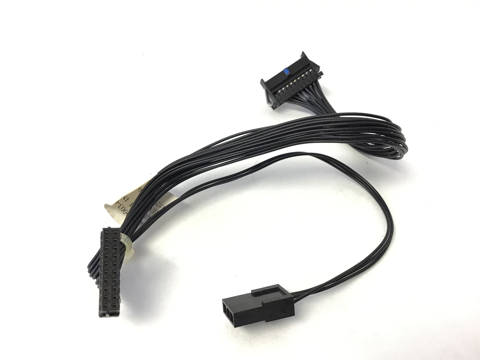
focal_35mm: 31
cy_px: 180
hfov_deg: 58.4
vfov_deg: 45.4
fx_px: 430
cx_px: 240
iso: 32
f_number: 2.4
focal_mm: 3.3
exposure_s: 1/33
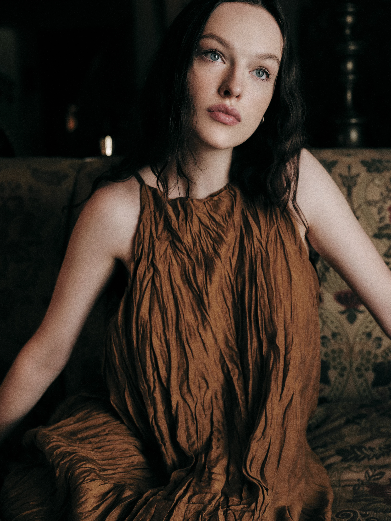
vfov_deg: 37.5
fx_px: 768
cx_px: 196
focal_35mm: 51
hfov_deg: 28.6
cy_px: 260
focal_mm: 64
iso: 2000
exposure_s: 1/200
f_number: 5
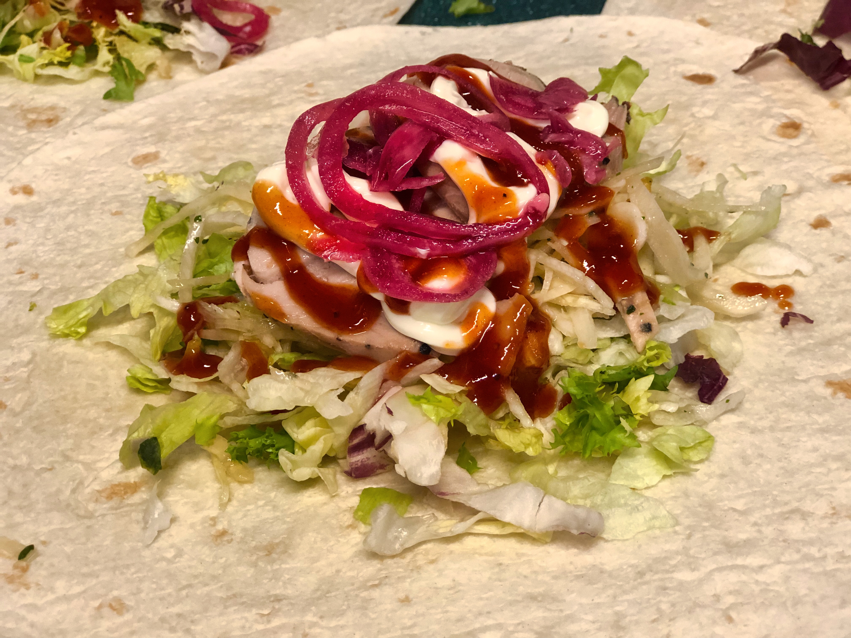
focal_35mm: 57
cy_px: 319
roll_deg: +6.1
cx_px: 426
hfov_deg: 33.8
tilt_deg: -38.6
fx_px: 1401
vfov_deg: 25.7
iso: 160
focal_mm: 6.6
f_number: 2.8
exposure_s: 1/50
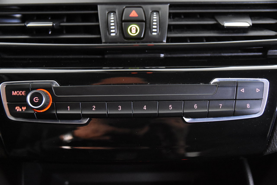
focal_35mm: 42
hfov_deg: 46.4
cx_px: 138
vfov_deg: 31.9
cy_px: 92
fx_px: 323
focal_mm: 28
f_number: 3.2
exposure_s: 1/50
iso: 8000
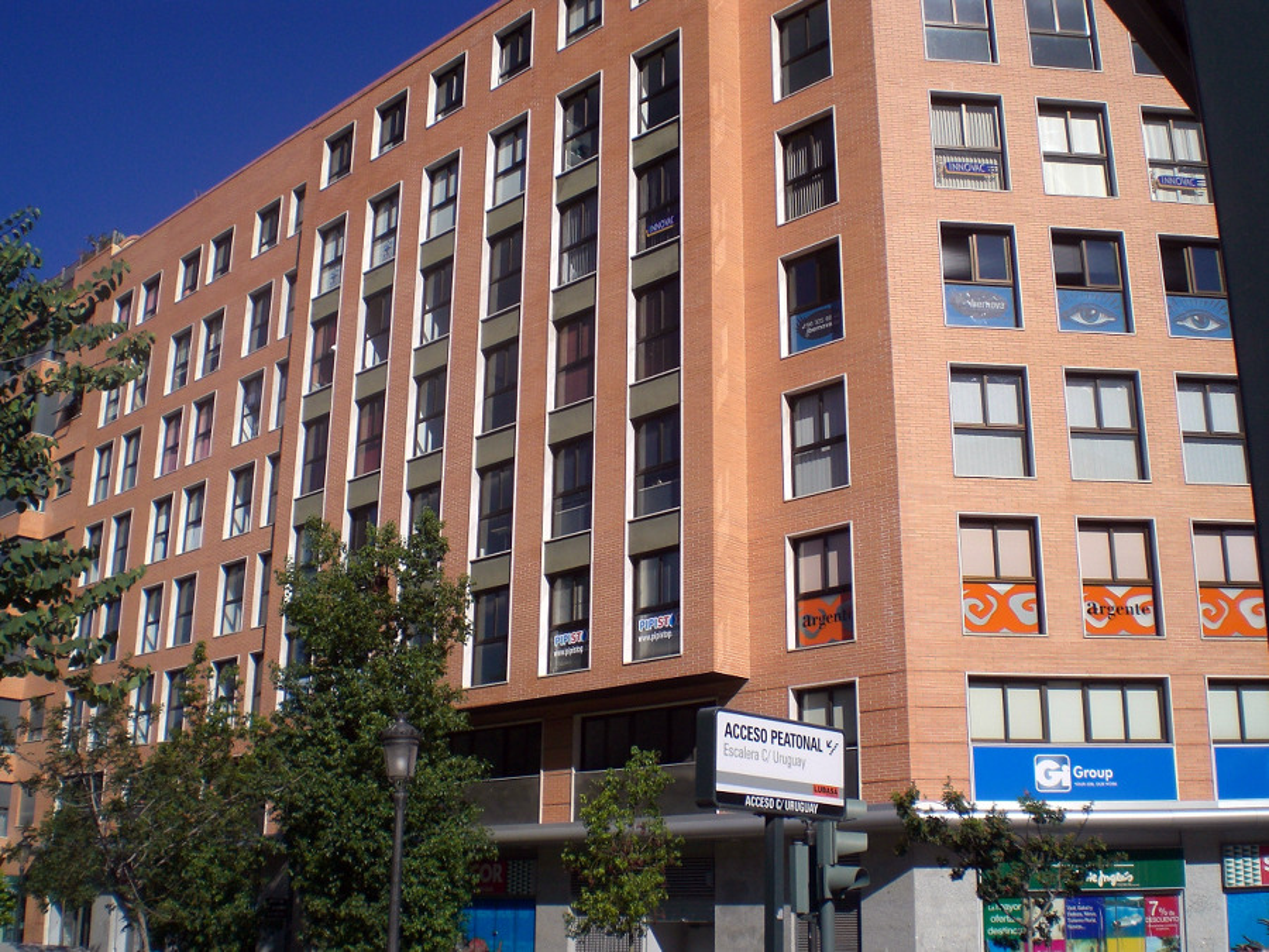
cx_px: 634
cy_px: 476
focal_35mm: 38
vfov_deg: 37.7
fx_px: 1393
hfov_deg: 49.0
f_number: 4.4
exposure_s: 1/640
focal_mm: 6.3
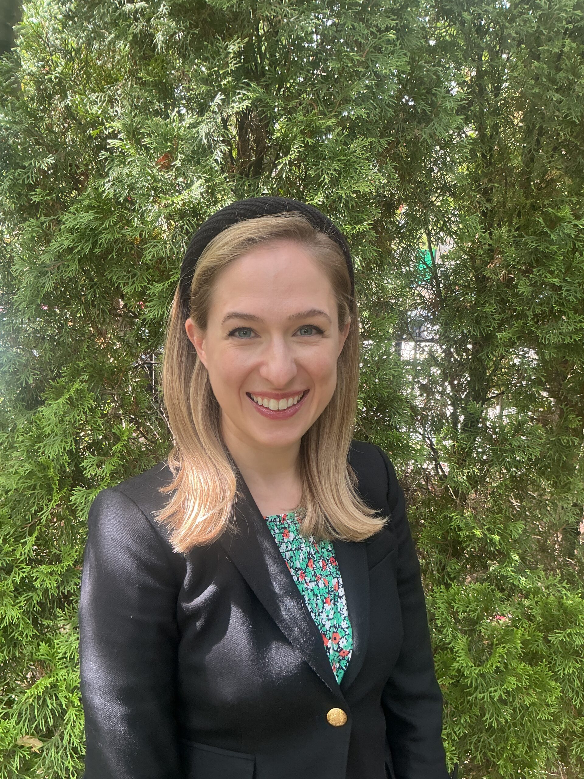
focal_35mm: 29
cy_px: 390
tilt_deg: -12.0
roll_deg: -3.4
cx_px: 292
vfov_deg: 61.7
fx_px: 652
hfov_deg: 48.2
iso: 64
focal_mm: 3
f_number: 1.8
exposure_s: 1/120
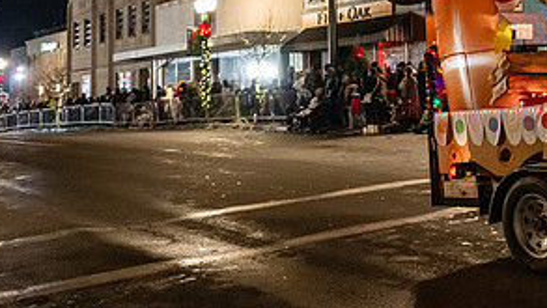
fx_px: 841
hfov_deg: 34.2
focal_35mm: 58
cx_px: 484
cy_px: -18
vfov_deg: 20.0
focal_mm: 28
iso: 5000
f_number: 2.8
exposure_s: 1/200
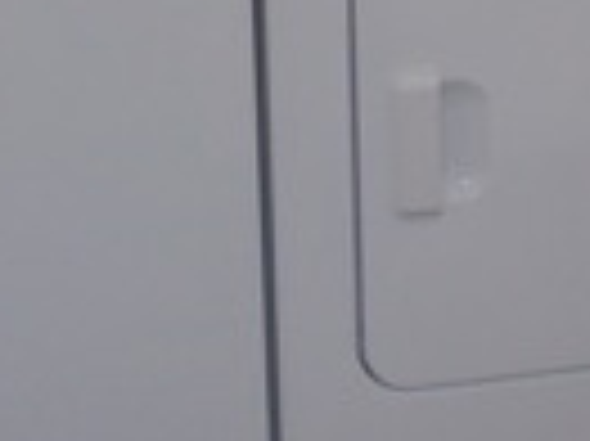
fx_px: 2163
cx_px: 518
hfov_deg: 15.4
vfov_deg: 11.4
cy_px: -130
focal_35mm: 127
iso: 200
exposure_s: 1/25
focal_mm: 4.6
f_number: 3.2
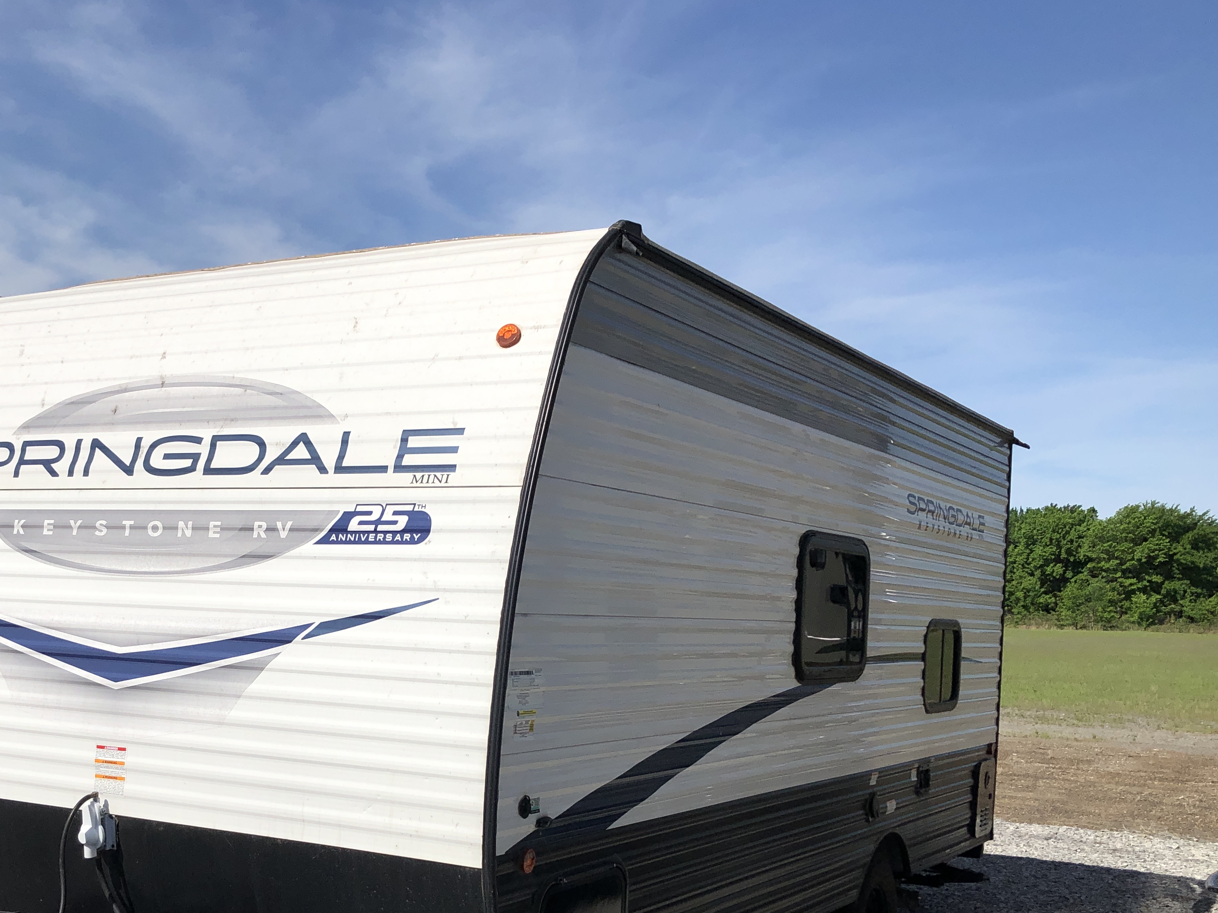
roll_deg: -0.8
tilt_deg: -3.2
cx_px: 419
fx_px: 1513
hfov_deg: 43.3
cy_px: 665
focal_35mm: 43
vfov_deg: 33.1
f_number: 1.8
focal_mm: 3.99
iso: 25
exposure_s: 1/4808
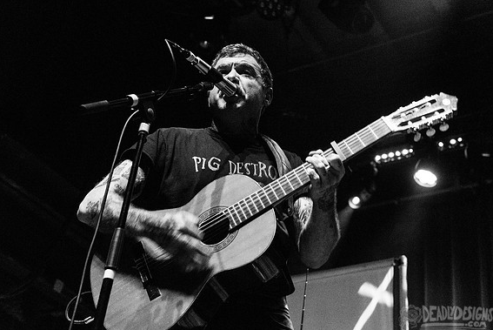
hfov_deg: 36.2
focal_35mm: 55
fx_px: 754
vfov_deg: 24.7
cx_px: 243
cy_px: 155
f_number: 4
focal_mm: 50
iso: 6400
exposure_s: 1/125
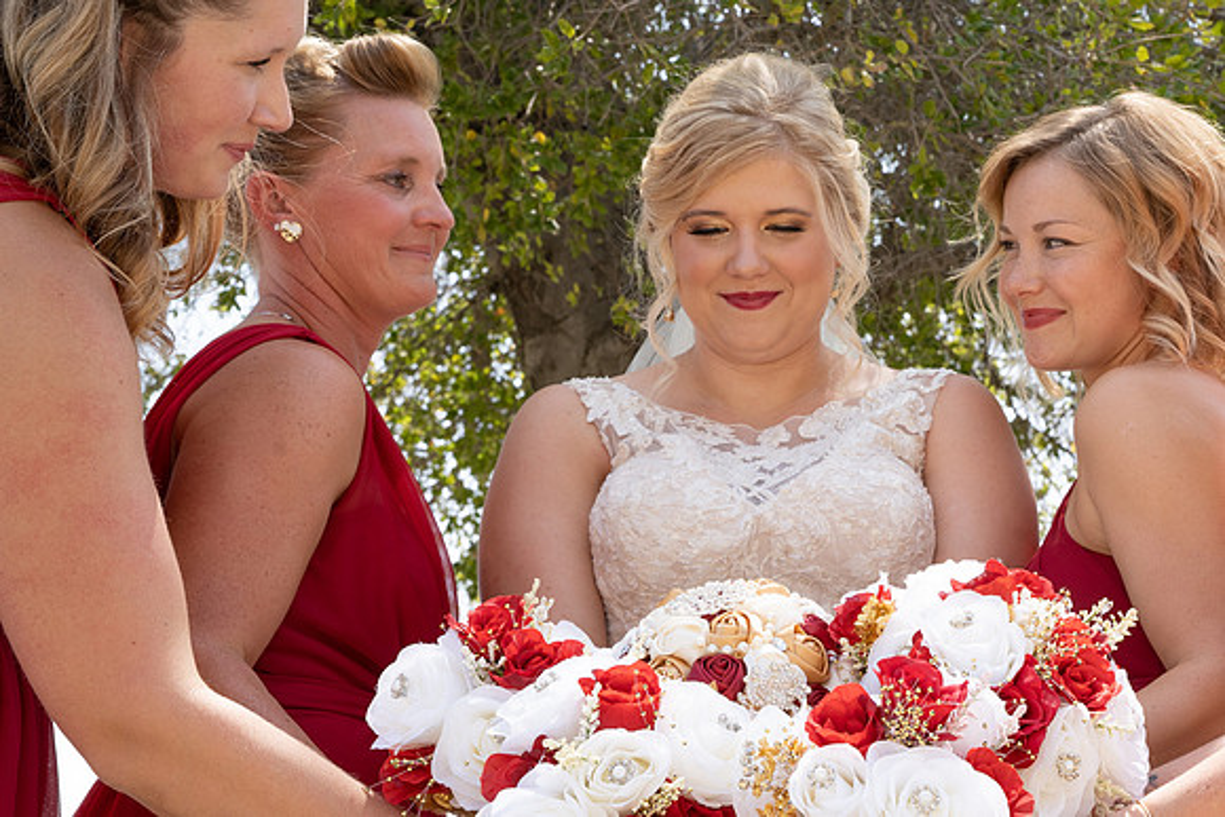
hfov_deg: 29.5
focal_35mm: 67
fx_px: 2293
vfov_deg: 20.2
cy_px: 491
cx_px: 897
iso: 500
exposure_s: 1/200
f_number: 10
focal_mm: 46
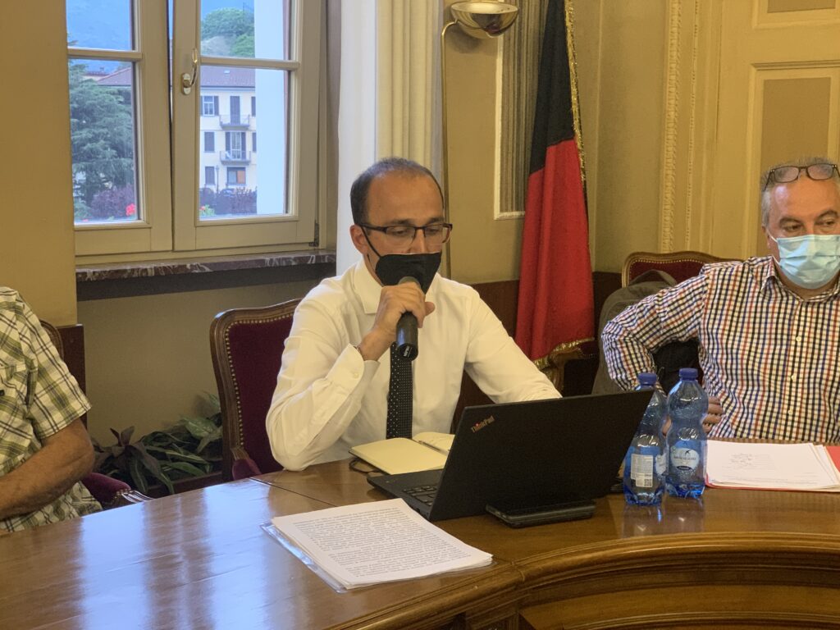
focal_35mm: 52
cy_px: 315
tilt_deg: -8.8
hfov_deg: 36.8
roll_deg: -1.0
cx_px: 420
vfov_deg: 28.0
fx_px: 1262
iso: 400
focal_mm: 6
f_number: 2.4
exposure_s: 1/33
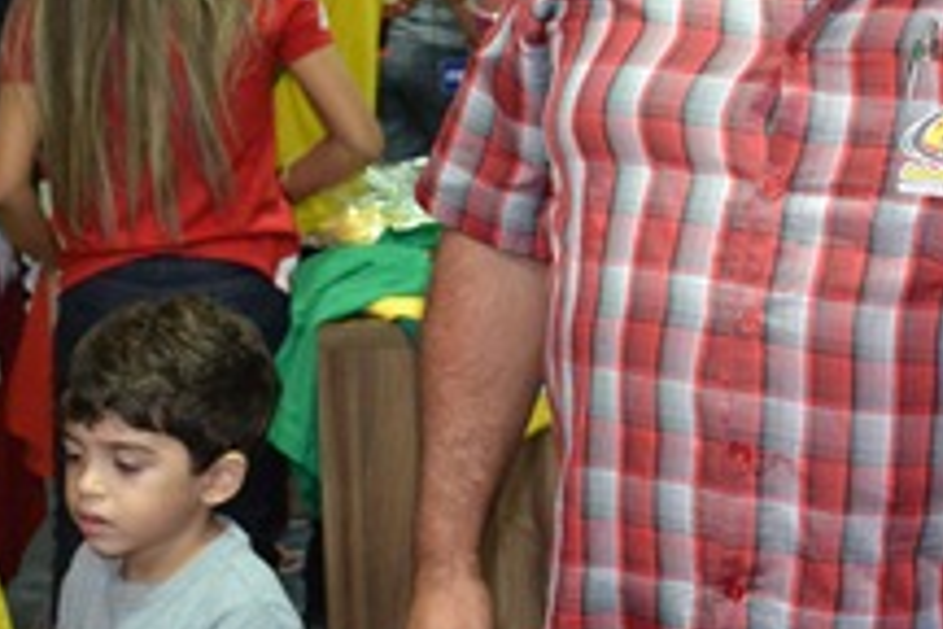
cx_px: 939
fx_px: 2095
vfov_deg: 17.0
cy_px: 221
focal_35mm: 80
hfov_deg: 24.2
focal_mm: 18
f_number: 3.5
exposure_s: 1/60
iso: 1800
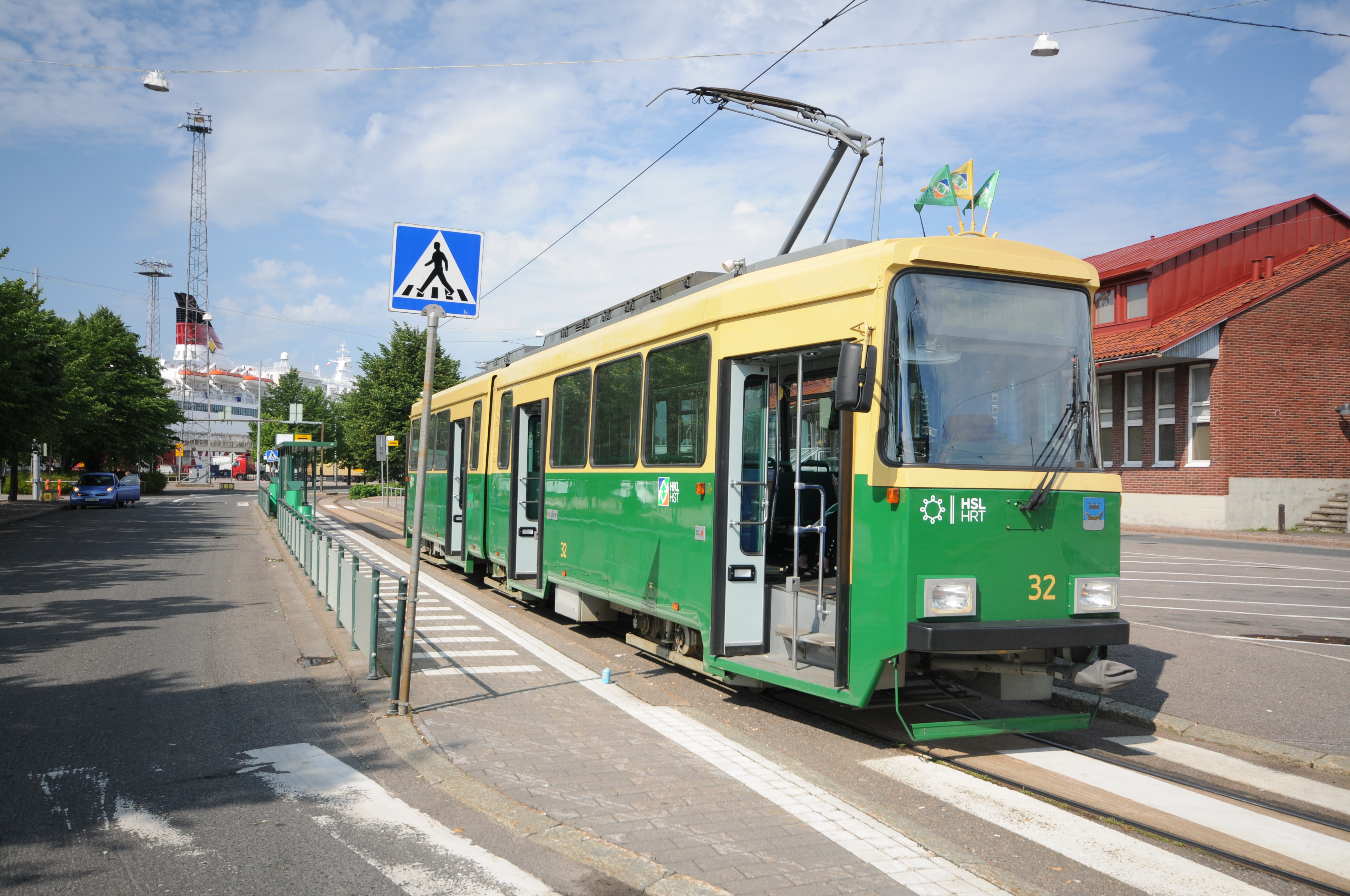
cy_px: 448
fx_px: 1124
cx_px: 675
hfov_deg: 62.0
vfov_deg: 43.5
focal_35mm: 30
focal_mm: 20
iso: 200
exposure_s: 1/160
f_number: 6.3
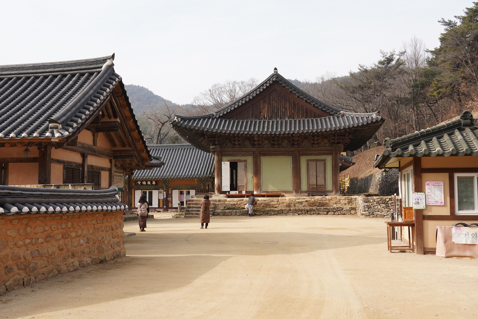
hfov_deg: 48.5
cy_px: 160
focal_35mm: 40
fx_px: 531
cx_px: 239
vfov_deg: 33.4
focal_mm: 40
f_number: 13
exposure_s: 1/100
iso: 200
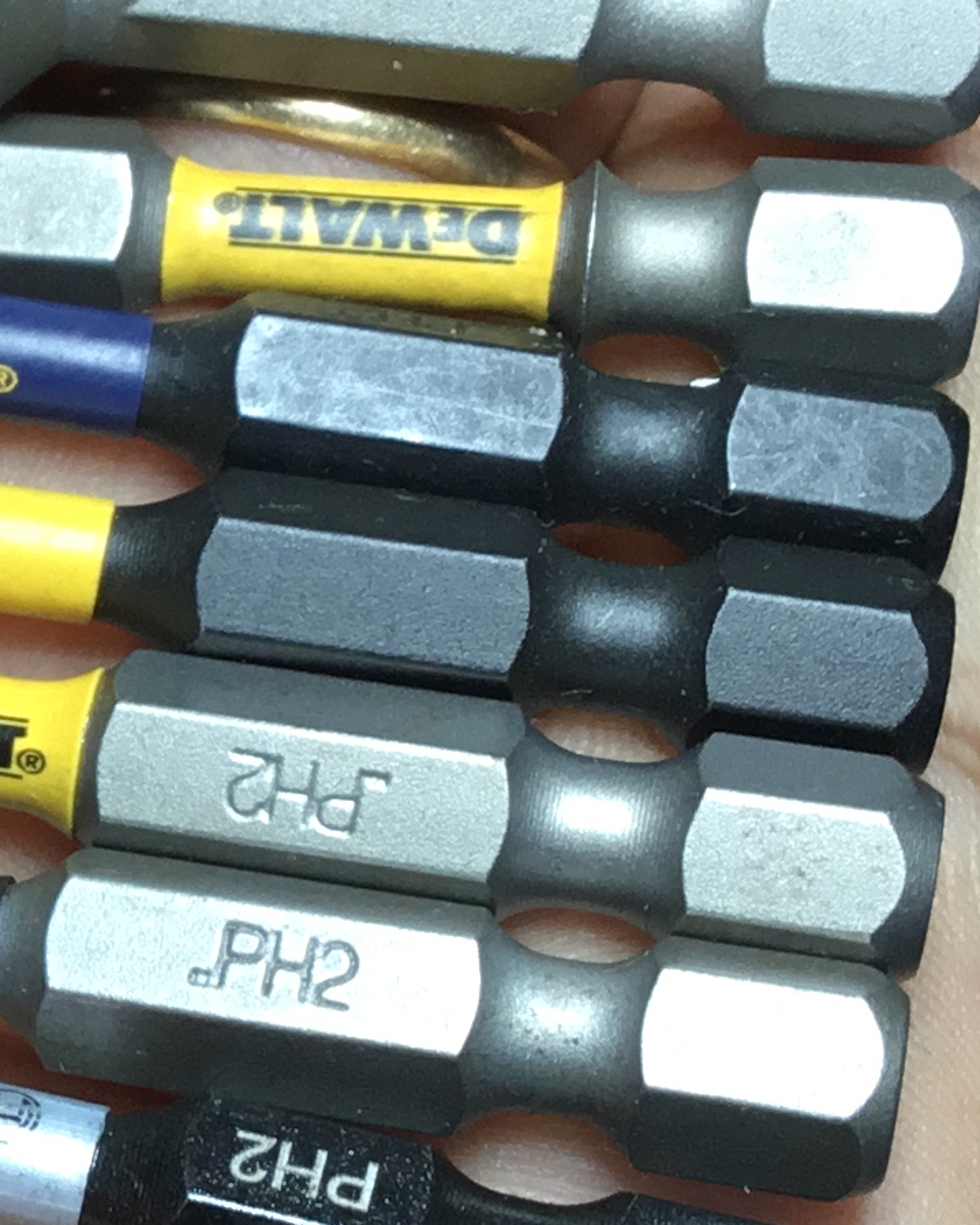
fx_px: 3989
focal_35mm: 110
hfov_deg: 13.3
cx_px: -445
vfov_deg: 17.4
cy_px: 782
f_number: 2.4
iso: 32
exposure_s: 1/50
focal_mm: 3.3
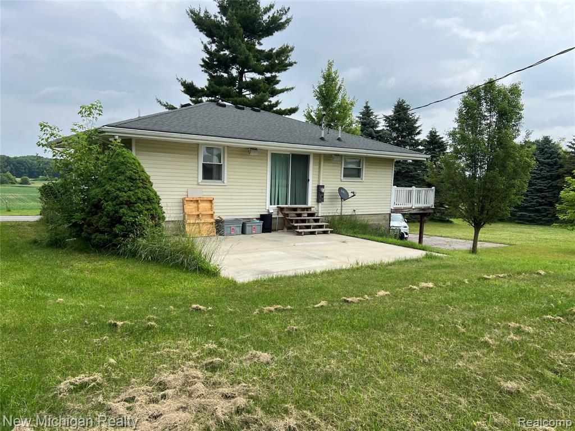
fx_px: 432
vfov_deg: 53.1
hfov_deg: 67.3
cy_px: 216
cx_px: 288
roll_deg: -2.2
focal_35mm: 26
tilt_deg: -5.2
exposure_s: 1/2695
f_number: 1.5
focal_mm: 5.7
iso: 50
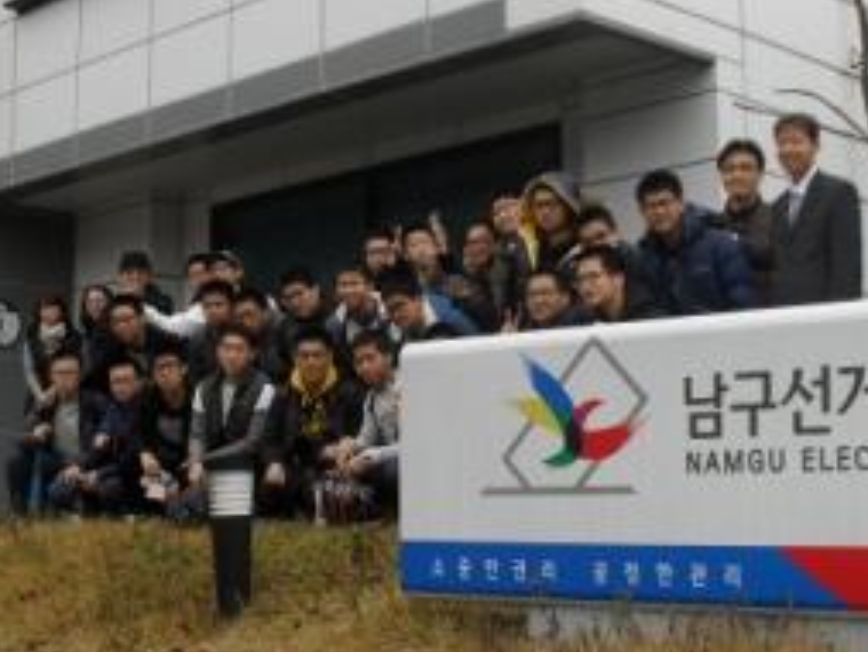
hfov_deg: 31.2
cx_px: 463
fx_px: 1555
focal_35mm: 62
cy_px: 353
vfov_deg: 23.7
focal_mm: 6.3
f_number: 3.2
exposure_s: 1/180
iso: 100
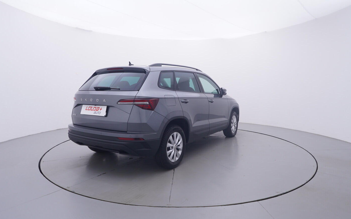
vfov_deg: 51.9
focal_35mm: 24
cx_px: 177
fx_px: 225
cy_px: 100
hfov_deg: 75.9
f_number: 5
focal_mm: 15
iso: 200
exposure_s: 1/80
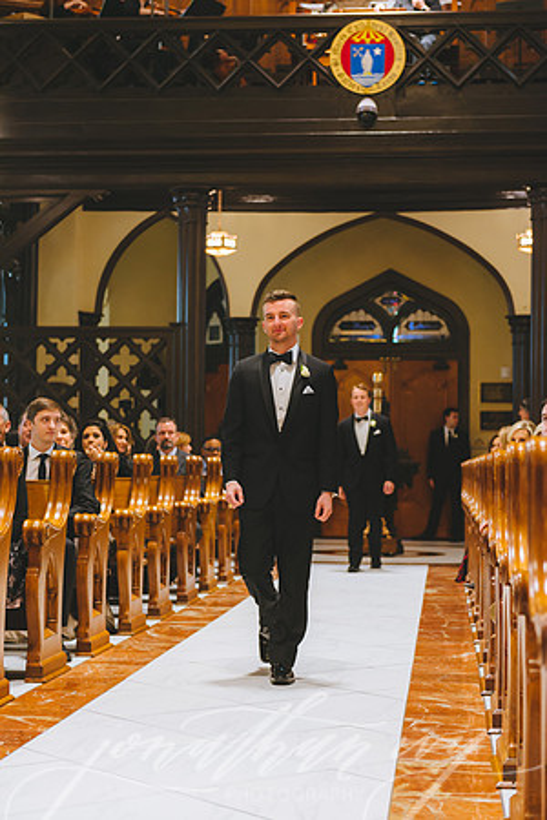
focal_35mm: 70
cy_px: 410
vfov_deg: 28.8
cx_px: 274
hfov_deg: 19.5
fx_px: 1595
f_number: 3.5
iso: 2500
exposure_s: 1/125
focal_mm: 70
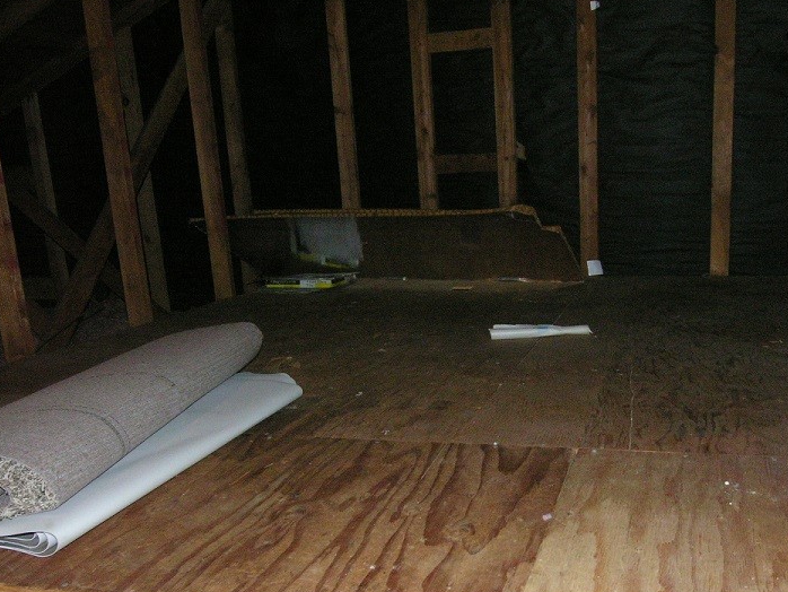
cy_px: 397
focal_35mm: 33
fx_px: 751
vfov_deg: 42.4
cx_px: 513
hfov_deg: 54.4
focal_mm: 6.1
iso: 400
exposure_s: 1/60.1
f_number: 4.1
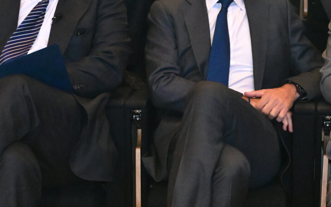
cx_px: 192
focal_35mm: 101
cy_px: 57
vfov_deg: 12.9
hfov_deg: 20.6
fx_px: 911
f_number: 4.5
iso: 8000
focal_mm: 28
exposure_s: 1/200
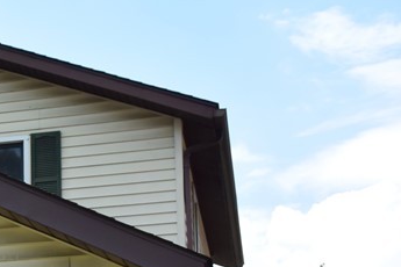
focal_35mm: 107
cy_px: 344
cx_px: -214
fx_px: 1192
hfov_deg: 17.1
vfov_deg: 12.4
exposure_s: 1/640
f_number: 4.5
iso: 160
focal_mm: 12.8
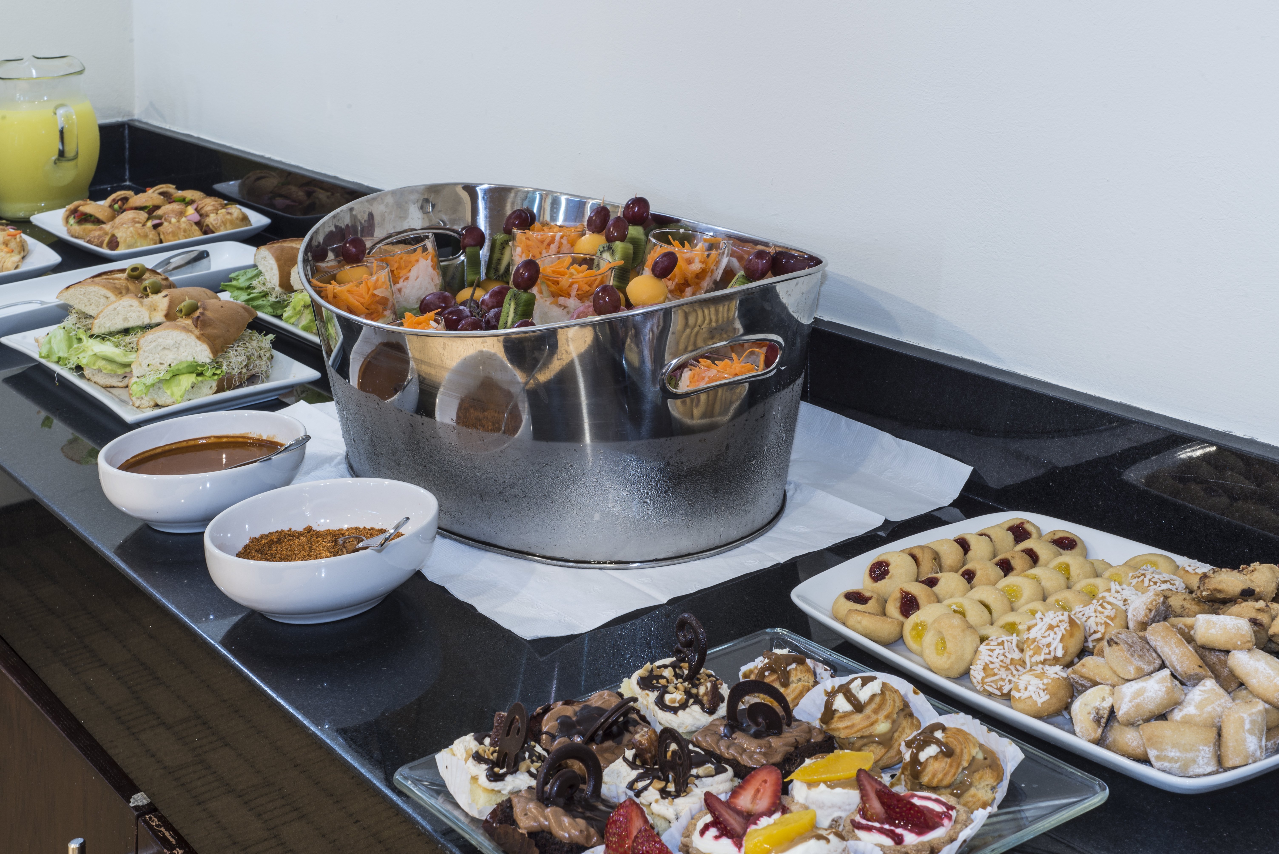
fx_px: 1777
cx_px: 640
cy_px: 427
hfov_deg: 39.6
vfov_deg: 27.0
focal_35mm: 50
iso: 100
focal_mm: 50
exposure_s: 20
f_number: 16
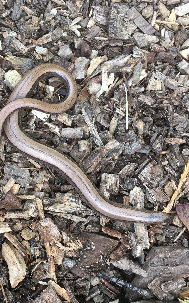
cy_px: 151
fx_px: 346
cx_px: 59
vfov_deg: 47.2
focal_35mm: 42
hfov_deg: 30.2
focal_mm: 4.15
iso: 25
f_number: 2.2
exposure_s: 1/104
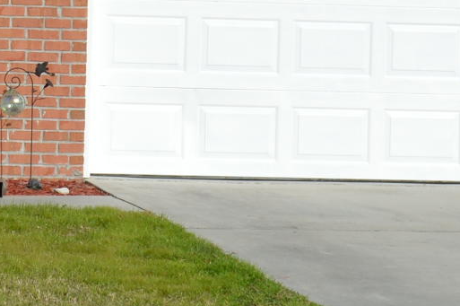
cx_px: -137
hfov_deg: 8.9
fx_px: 2910
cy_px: -61
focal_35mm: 228
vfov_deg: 6.0
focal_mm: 26
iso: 100
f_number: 9
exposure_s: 1/320
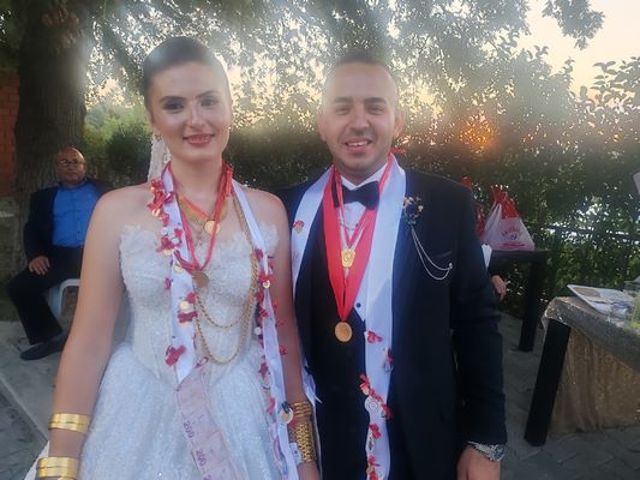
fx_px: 499
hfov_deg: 65.3
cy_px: 240
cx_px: 320
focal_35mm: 27
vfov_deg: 51.4
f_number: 1.9
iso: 250
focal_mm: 6.12
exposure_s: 1/100
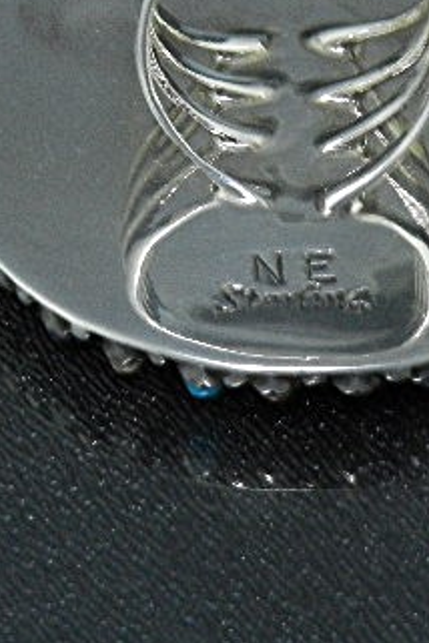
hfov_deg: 9.7
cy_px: 178
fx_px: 2520
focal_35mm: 141
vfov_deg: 14.5
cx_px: 305
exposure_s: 1/30
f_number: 8.2
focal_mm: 12.2
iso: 800
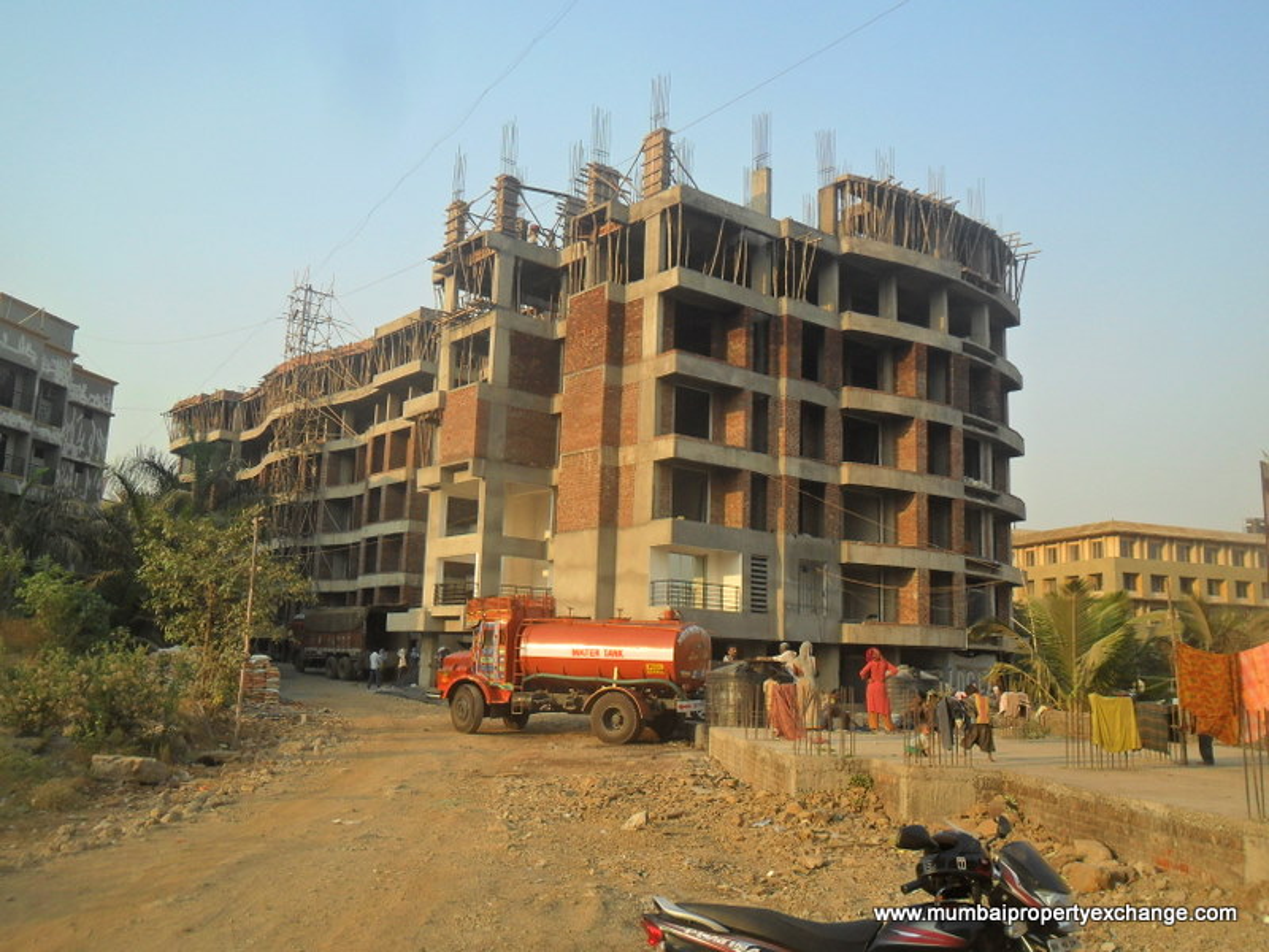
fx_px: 1173
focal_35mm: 32
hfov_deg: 56.8
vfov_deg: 44.2
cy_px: 476
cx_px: 634
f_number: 3.7
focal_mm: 5.7
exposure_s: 1/350
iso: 100
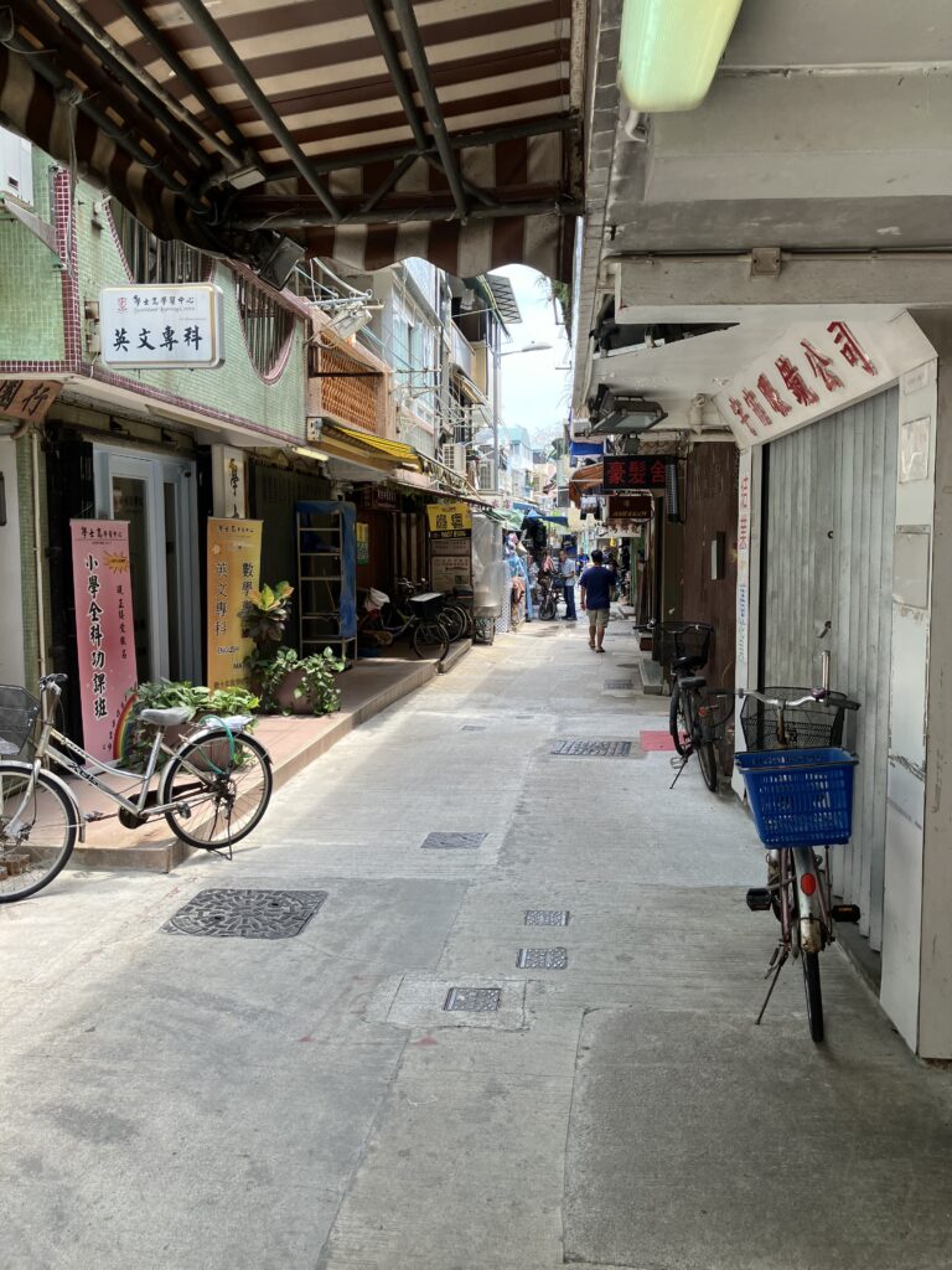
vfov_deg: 63.4
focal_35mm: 28
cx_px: 476
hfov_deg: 49.7
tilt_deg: -3.9
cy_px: 635
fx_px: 1027
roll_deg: +0.2
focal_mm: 3.99
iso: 32
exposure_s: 1/324
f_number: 1.8
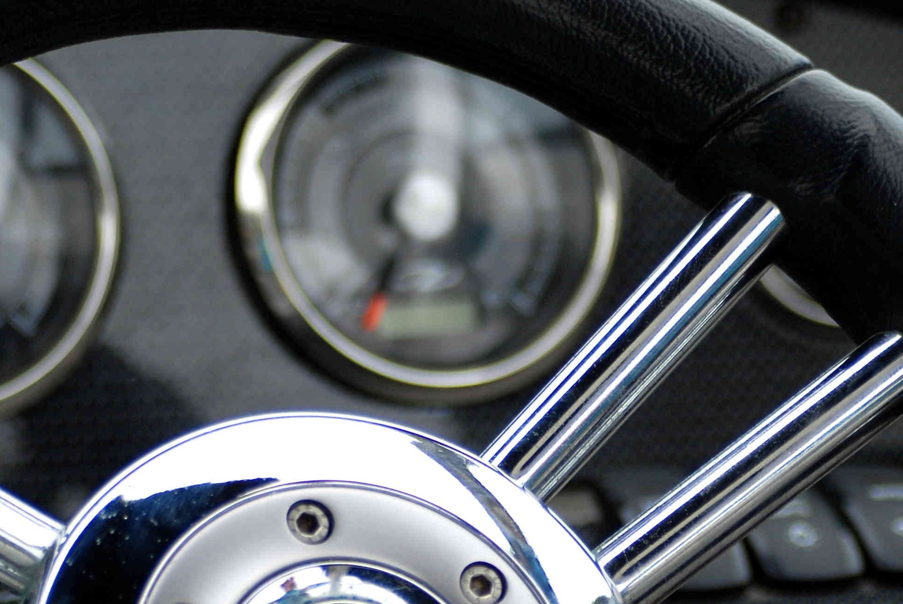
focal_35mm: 209
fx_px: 5249
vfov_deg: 6.6
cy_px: 456
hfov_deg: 9.8
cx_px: 377
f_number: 4
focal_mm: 70
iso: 200
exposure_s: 1/640
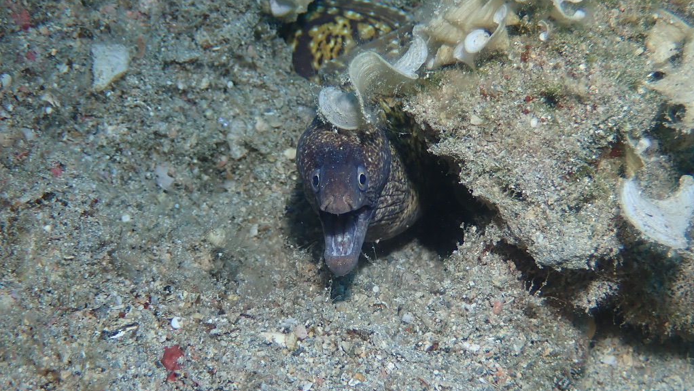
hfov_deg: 29.7
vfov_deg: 17.0
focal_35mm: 71
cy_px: 216
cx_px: 347
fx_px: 1307
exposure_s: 1/60
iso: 100
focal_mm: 11.78
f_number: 11
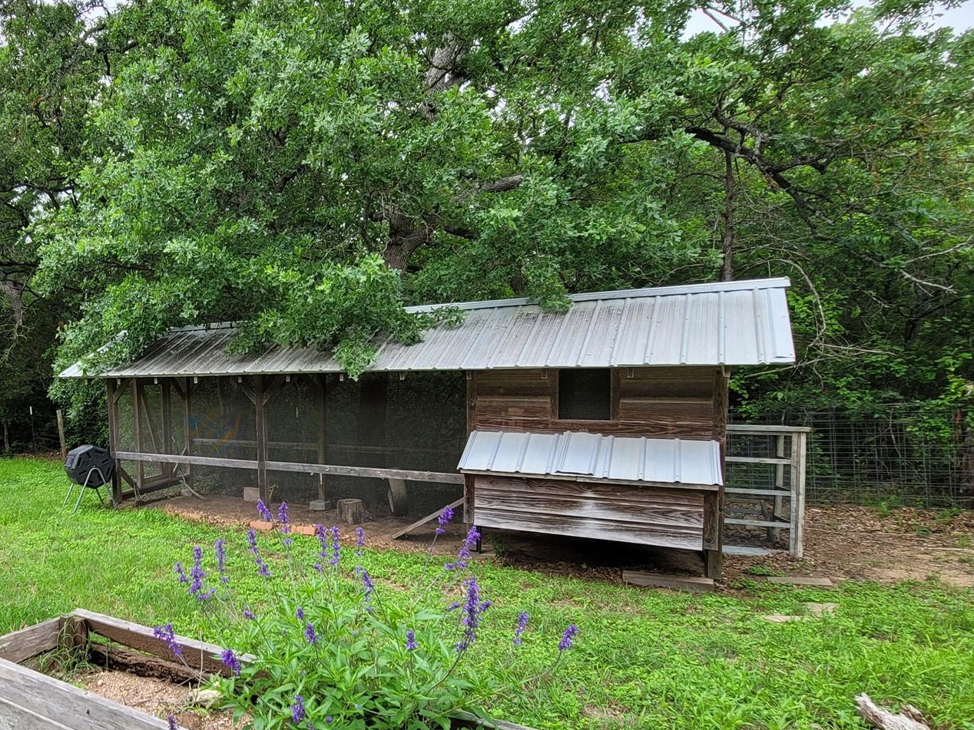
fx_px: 591
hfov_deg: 71.9
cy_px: 420
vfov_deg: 63.1
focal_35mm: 21
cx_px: 212
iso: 64
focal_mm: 2.2
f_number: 2.2
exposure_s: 1/299
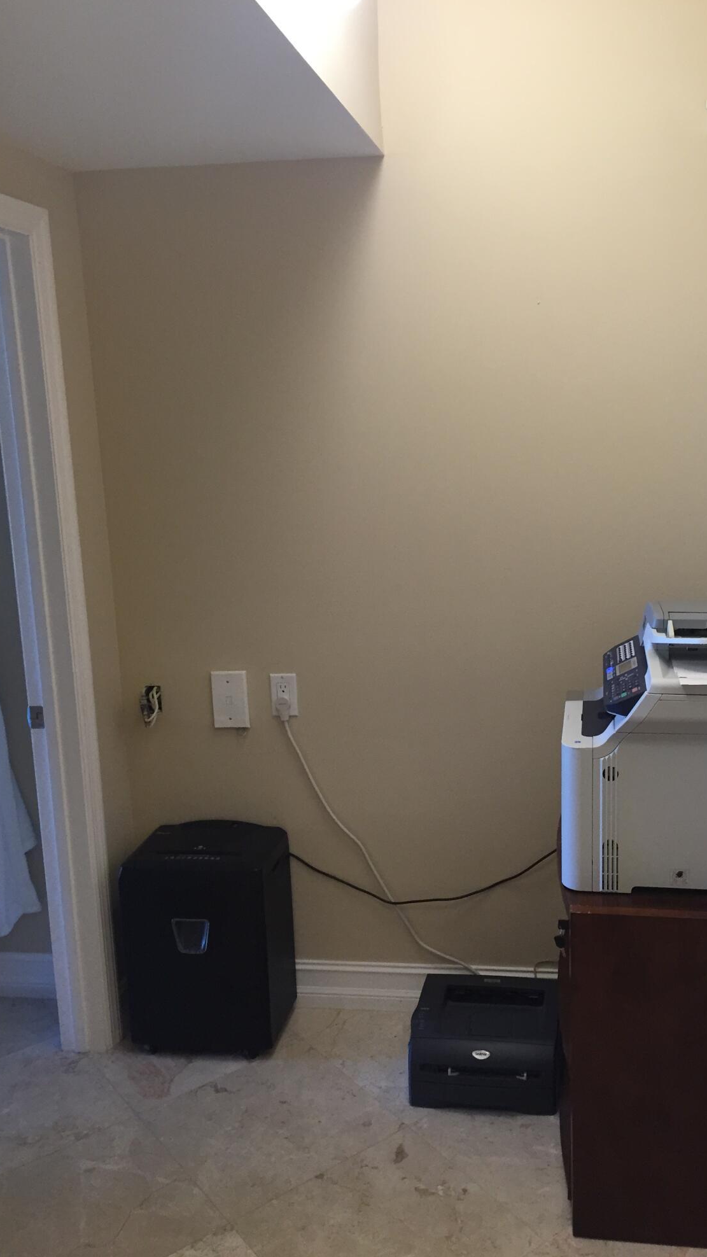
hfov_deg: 36.4
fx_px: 1066
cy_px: 621
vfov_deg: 61.0
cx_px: 448
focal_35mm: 32
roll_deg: +0.3
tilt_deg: -10.3
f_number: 2.2
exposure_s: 1/30
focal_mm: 4.15
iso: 50
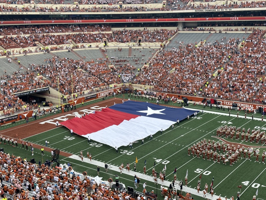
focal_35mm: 48
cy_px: 100
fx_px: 369
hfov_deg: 39.7
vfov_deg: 30.3
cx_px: 133
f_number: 1.78
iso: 64
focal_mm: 6.86
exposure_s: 1/1475
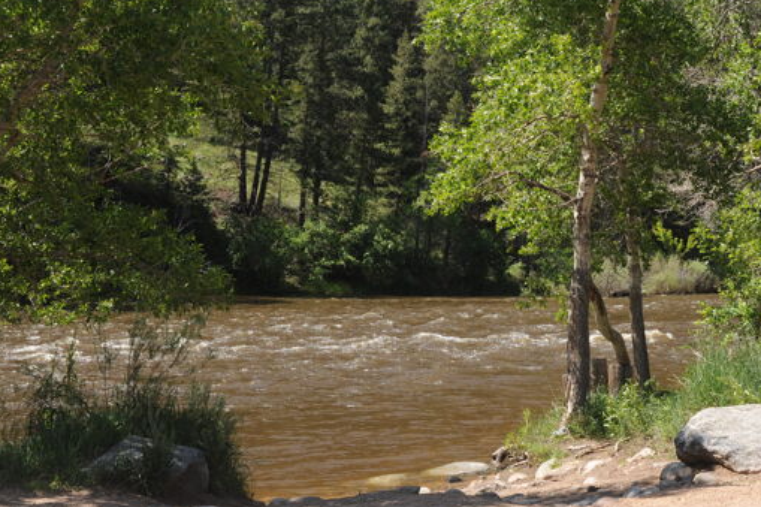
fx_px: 1162
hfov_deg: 35.8
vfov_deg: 24.5
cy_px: 184
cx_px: 523
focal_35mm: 55
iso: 200
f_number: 9
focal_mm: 35
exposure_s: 1/250
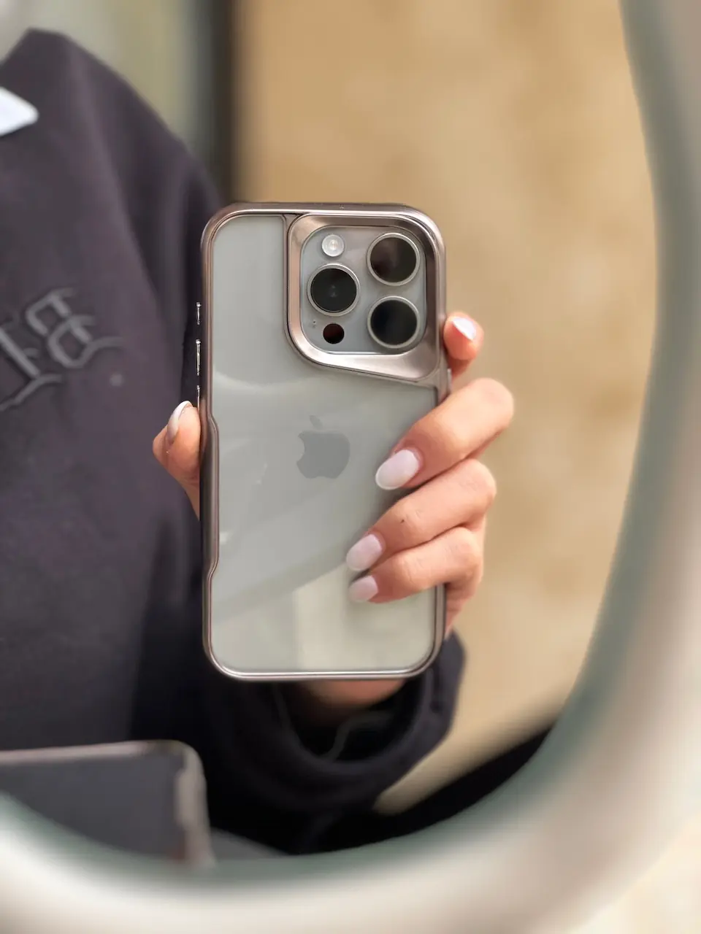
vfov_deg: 25.3
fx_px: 2079
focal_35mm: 77
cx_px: 350
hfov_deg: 19.1
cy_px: 467
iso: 160
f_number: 2.8
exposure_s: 1/99
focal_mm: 9
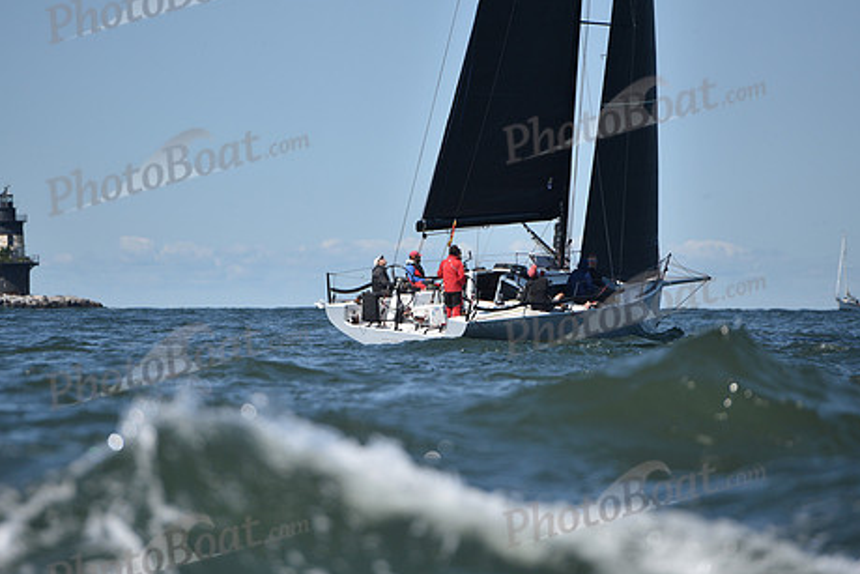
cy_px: 238
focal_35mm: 252
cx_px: 408
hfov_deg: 8.2
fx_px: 6022
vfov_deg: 5.5
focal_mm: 200
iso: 250
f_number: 3.5
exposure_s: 1/8000
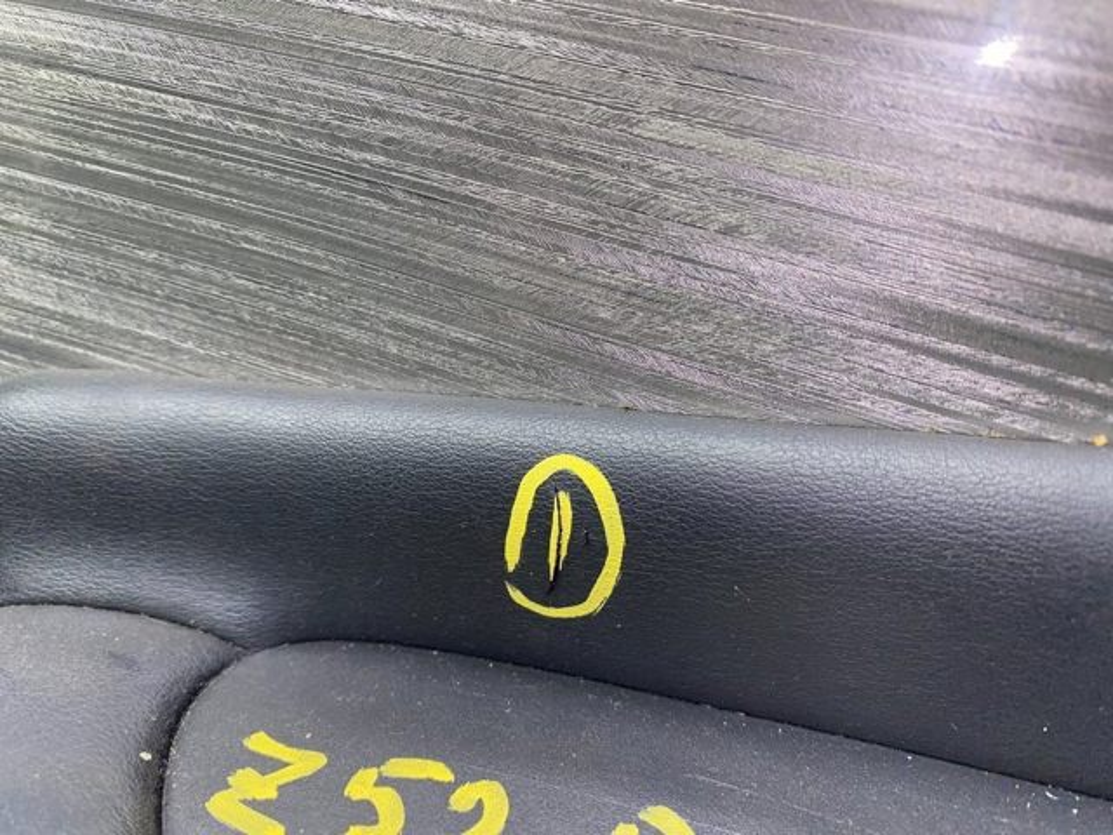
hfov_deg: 67.3
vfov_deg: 53.1
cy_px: 418
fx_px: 836
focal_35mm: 26
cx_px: 556
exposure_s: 1/69
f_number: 1.8
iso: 32
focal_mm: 4.25
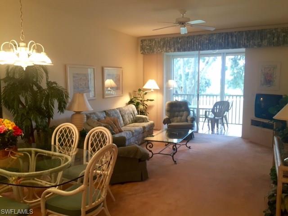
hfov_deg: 61.7
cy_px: 108
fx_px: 241
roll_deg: -1.5
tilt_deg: -7.2
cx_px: 144
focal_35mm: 29
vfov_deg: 48.2
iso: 64
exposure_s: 1/30
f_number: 2.2
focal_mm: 4.15
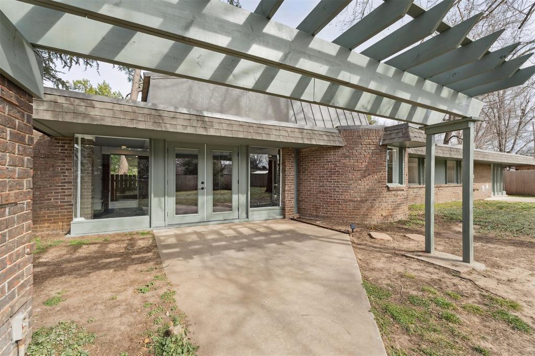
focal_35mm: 15
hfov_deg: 100.4
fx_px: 223
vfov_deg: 77.3
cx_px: 268
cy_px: 178
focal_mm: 10
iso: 100
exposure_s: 1/400
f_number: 8
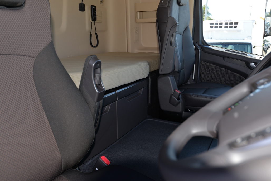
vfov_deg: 43.6
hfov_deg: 61.9
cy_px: 90
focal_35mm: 30
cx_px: 136
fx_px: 226
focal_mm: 30
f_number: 4.5
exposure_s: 1/160
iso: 200
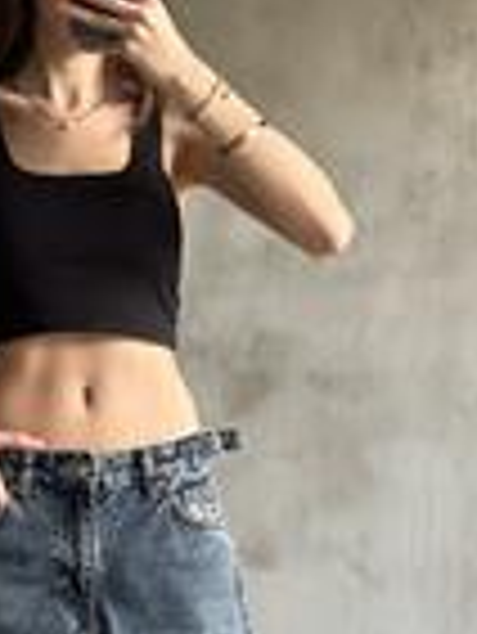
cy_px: 481
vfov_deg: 13.6
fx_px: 2660
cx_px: 86
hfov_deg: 10.2
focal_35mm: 145
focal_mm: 6.86
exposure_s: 1/60
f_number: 1.78
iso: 320
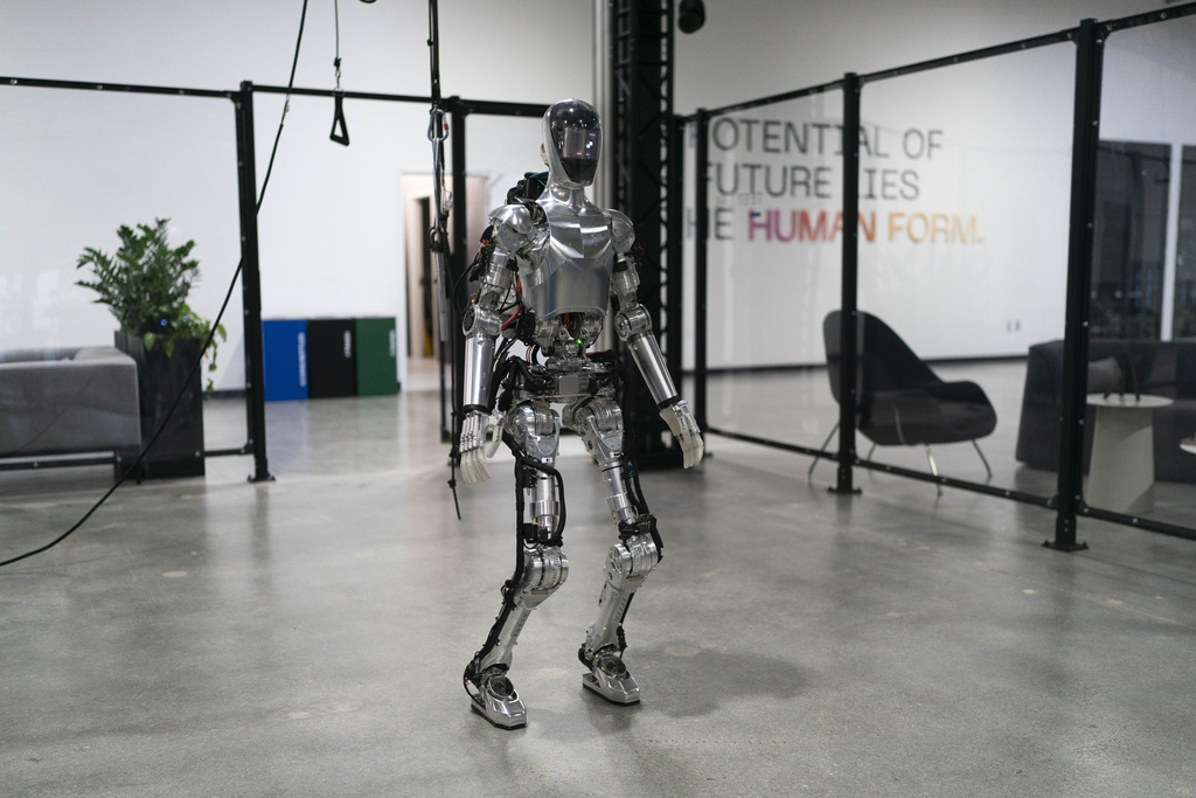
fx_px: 1163
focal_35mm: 35
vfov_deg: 37.9
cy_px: 399
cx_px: 598
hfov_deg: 54.4
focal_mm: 35
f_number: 1.4
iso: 1600
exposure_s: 1/3200
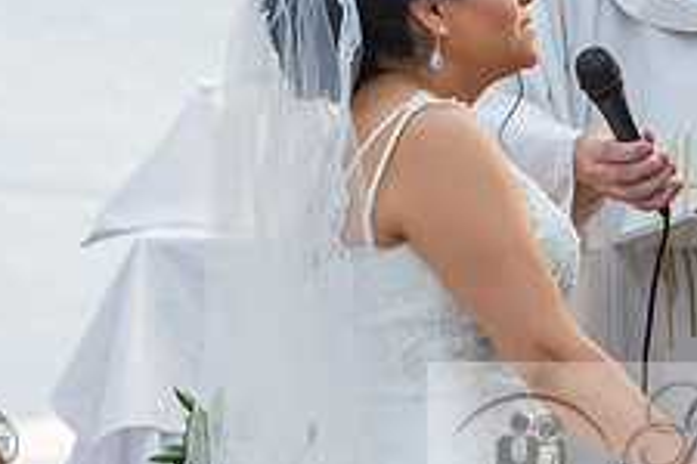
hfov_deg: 5.3
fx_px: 7550
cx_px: 697
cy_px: 221
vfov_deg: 3.5
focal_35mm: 390
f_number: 6.3
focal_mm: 130
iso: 800
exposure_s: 1/125
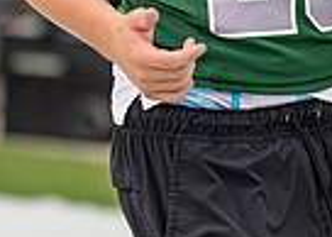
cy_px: -198
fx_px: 6164
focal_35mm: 654
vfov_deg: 2.2
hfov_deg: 3.1
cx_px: 250
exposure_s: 1/1600
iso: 1000
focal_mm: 135
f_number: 2.8
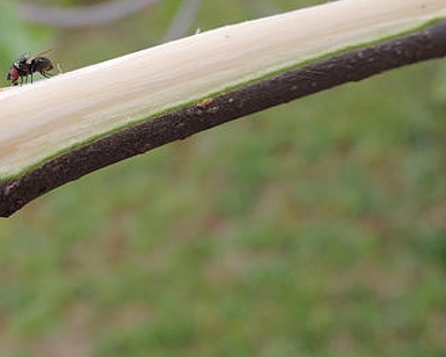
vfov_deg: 20.0
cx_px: 57
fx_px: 1003
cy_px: 80
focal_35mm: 76
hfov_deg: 24.5
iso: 80
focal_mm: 7.1
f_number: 3.3
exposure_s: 1/160
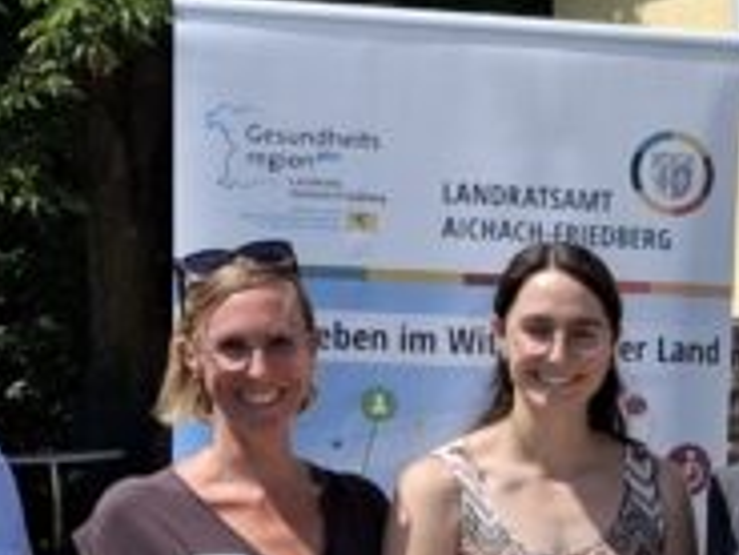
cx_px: 1004
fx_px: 2967
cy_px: 603
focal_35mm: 139
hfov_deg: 13.6
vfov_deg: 10.5
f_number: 1.8
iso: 25
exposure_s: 1/1686
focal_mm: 4.69
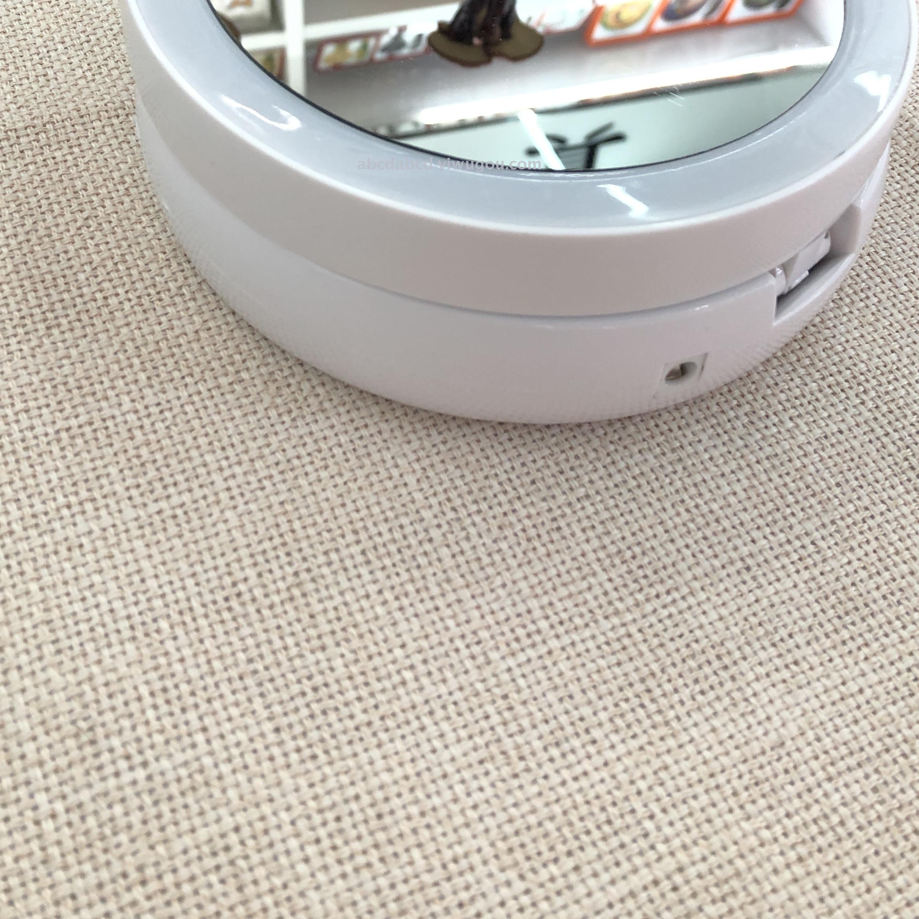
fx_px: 1262
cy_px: 163
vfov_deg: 38.3
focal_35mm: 42
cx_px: 450
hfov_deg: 40.0
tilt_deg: -46.3
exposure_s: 1/33
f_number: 1.8
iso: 25
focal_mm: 3.99
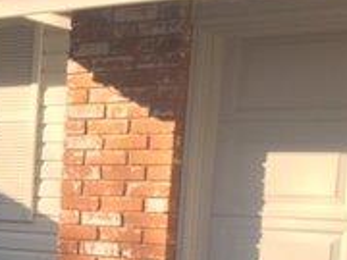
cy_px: 312
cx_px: -260
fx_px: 1032
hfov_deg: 16.3
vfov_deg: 13.9
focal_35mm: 103
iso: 32
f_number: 2.2
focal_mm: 4.15
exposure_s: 1/590
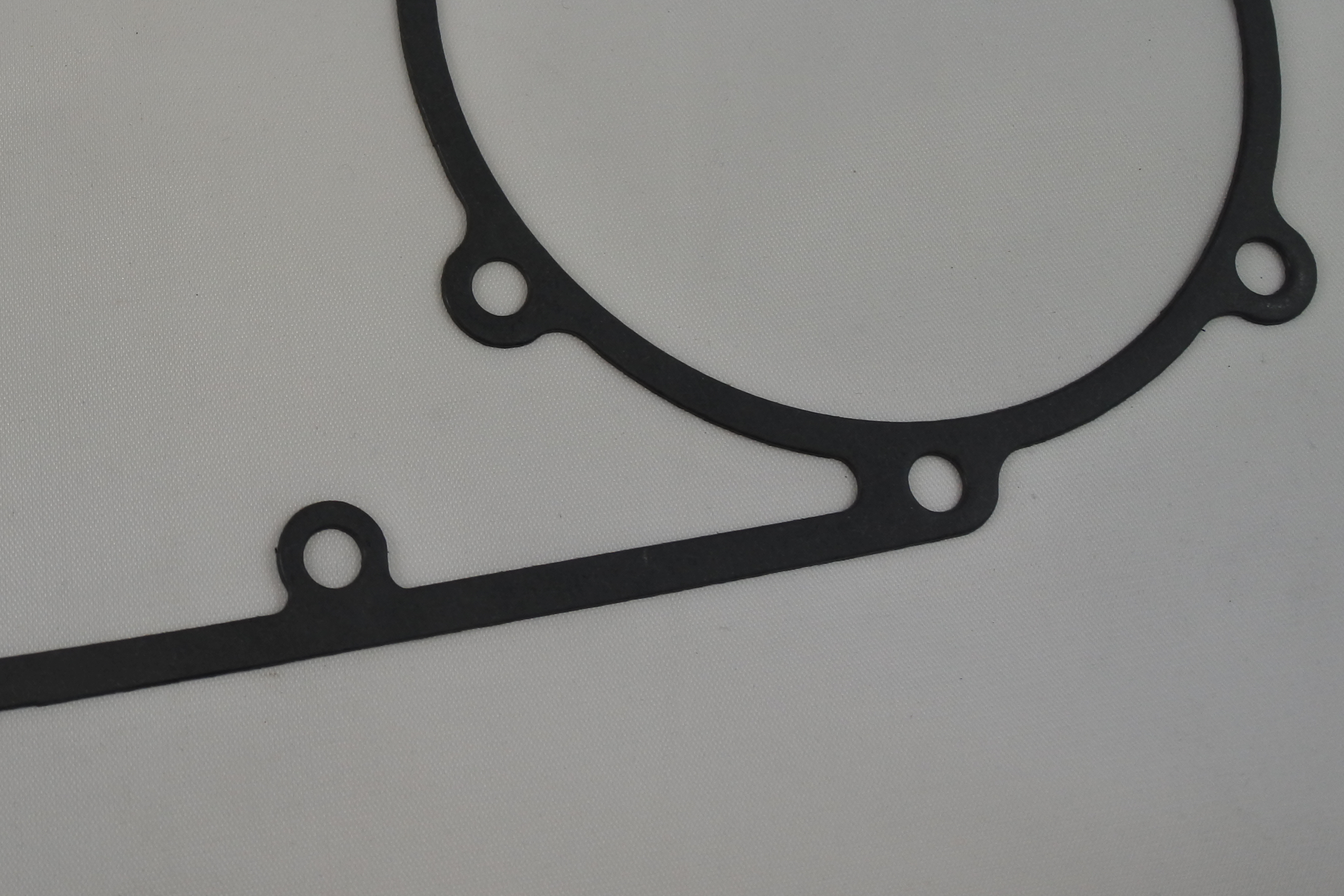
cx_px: -10
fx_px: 2539
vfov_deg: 19.6
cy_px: 79
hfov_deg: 27.8
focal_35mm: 68
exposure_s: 1/320
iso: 200
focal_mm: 12.1
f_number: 3.8
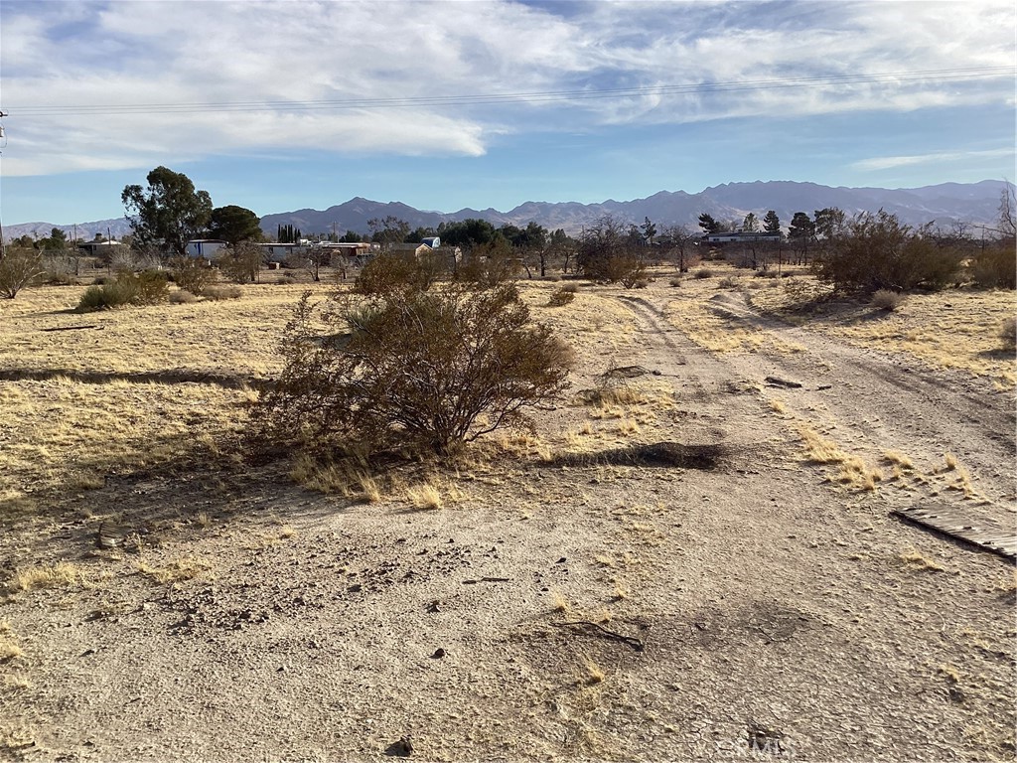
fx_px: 911
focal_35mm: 31
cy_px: 382
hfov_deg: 58.4
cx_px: 508
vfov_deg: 45.4
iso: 25
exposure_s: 1/1538
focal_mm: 3.3
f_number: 2.4
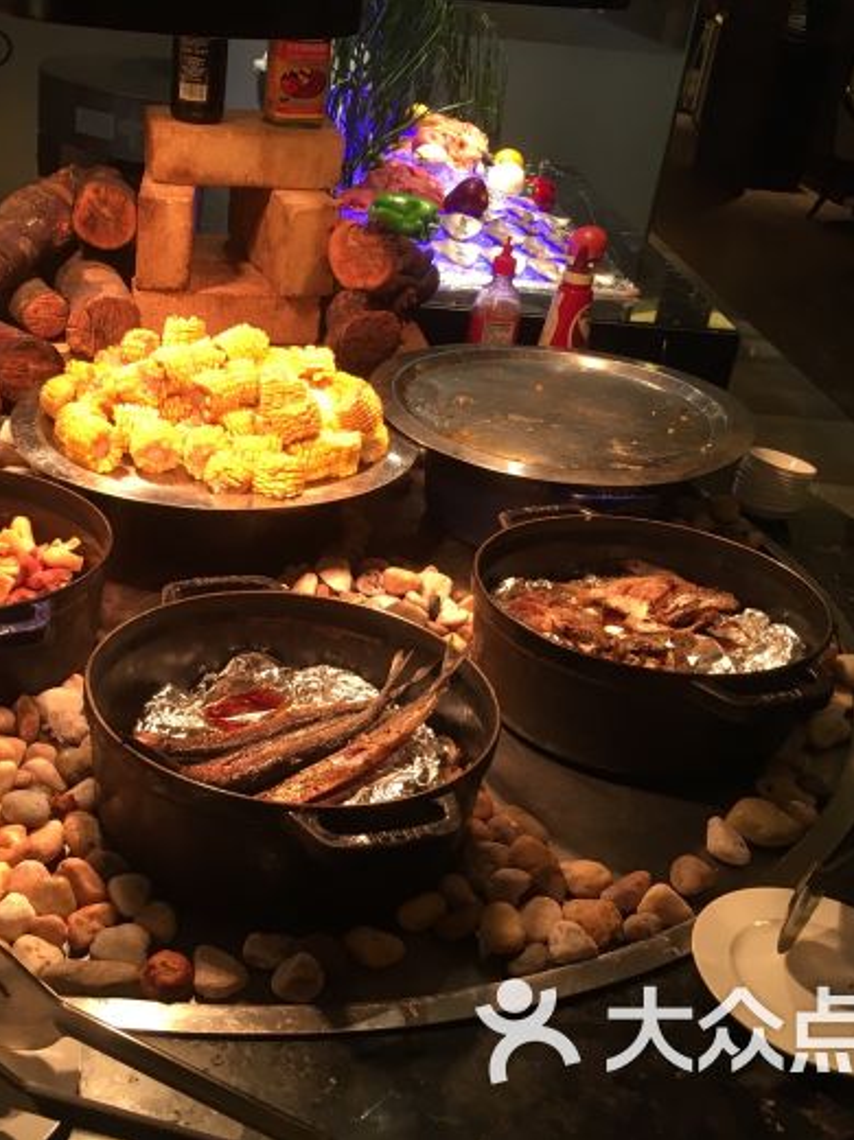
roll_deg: -5.8
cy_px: 570
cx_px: 258
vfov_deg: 47.9
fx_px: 1284
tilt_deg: -27.8
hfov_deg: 36.3
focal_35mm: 39
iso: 80
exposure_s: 1/33
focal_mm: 4.15
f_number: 2.2
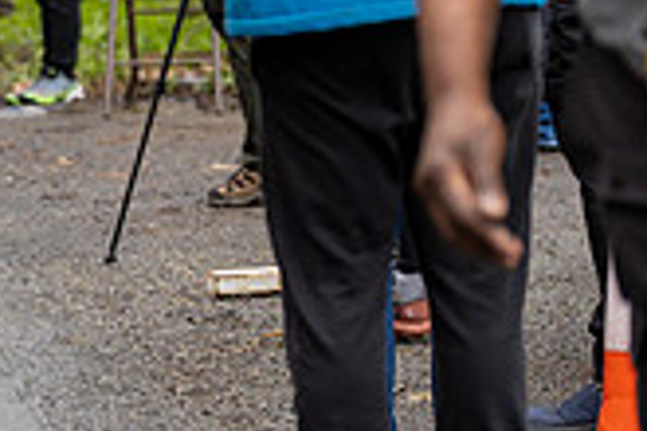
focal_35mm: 351
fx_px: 6308
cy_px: -237
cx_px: -431
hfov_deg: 5.8
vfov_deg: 3.9
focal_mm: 100
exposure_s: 1/1000
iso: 500
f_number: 3.5
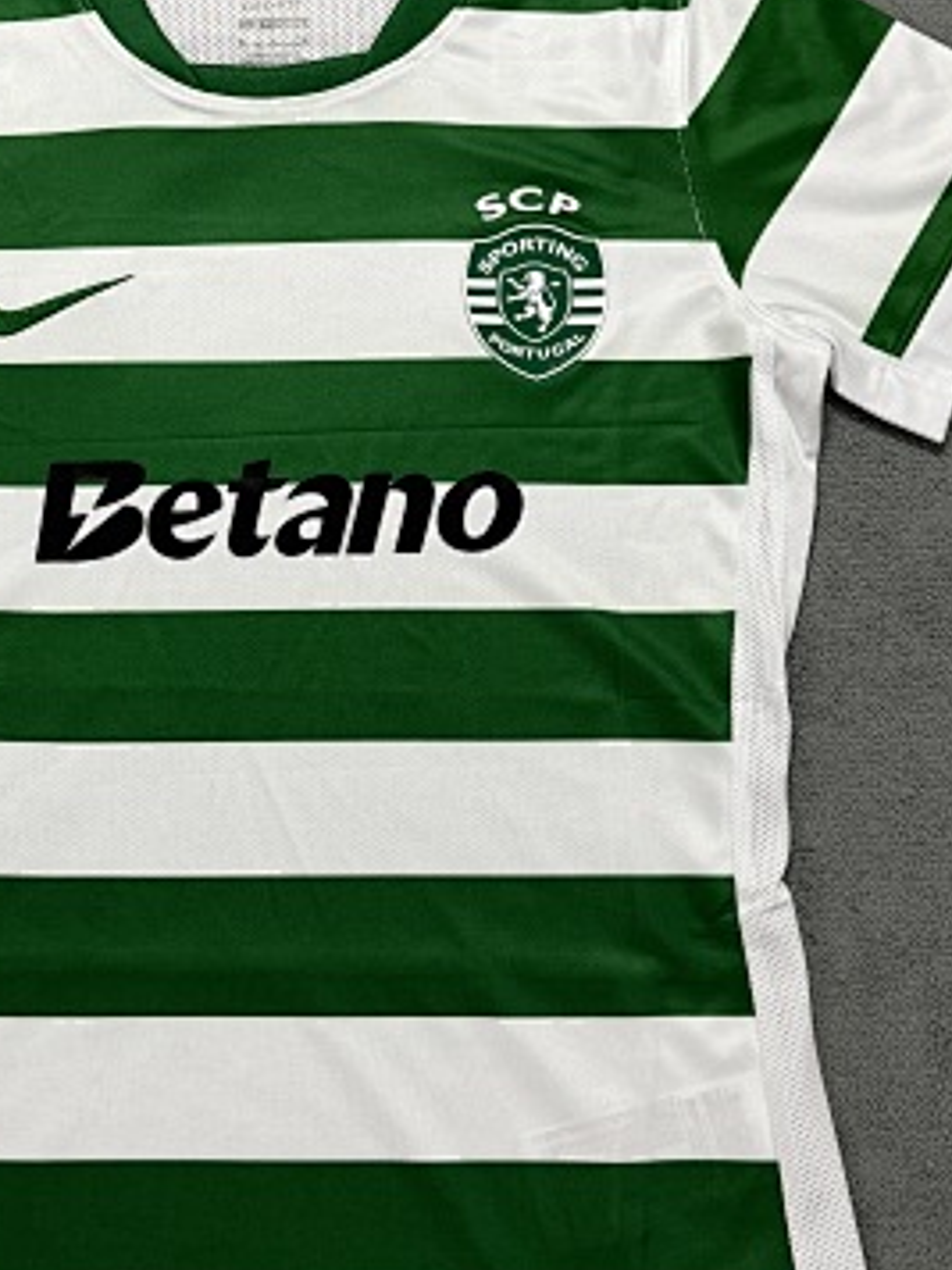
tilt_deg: -77.9
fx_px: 1980
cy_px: 460
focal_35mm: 54
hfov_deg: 26.8
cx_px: 275
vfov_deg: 35.3
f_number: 1.78
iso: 125
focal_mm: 6.76
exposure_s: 1/51
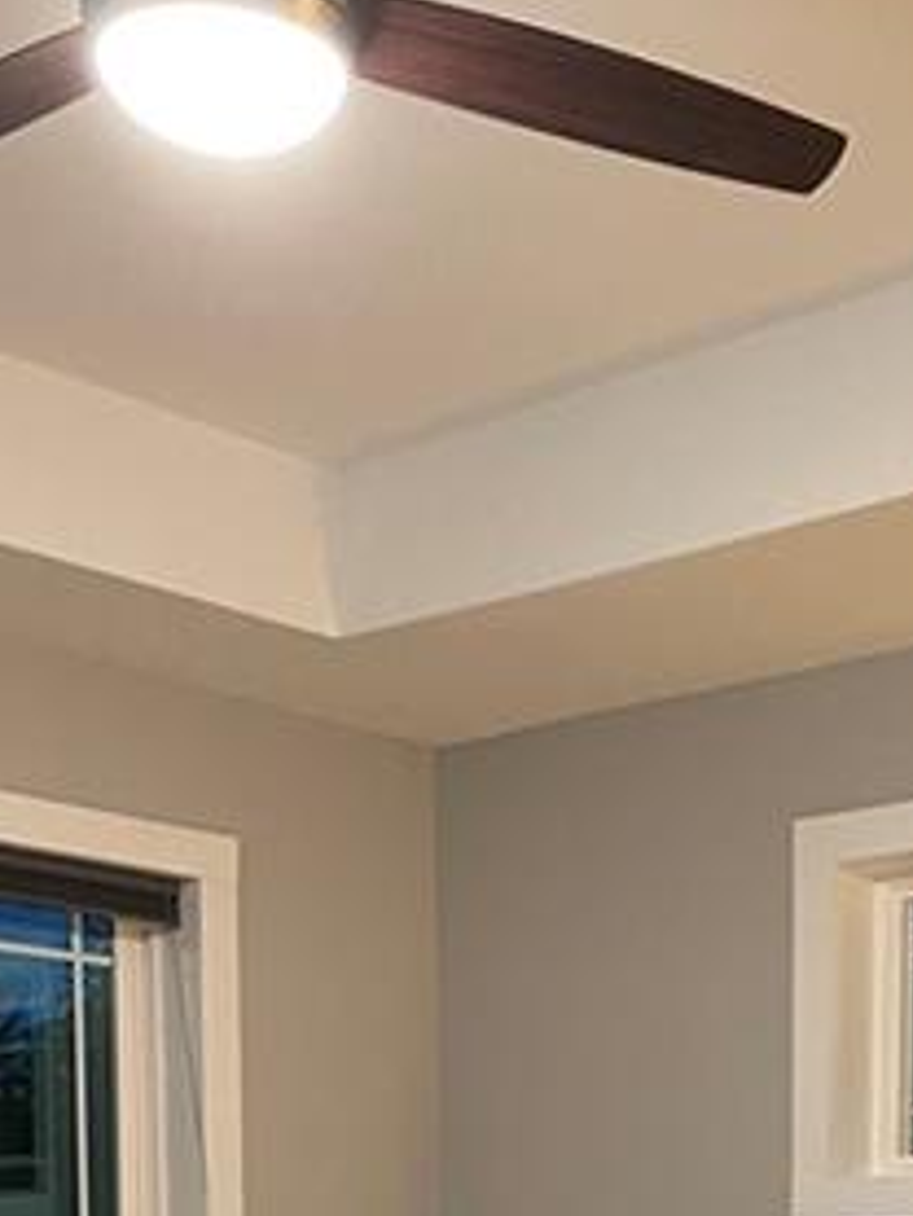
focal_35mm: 72
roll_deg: +0.1
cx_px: 838
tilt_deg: -4.8
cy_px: 1580
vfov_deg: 23.8
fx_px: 2530
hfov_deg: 20.0
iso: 400
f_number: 1.6
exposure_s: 1/40
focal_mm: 4.2
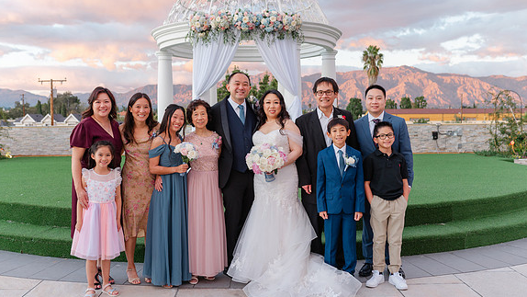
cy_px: 139
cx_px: 263
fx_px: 517
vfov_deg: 32.0
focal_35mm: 37
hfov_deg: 54.0
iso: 160
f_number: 4
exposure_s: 1/125
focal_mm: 35
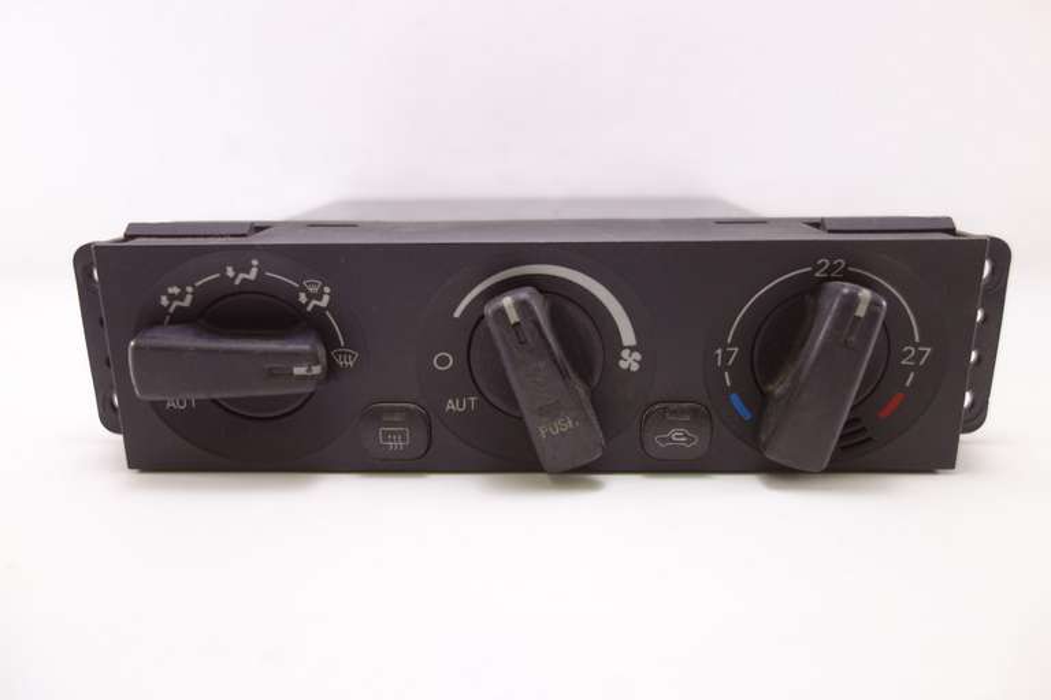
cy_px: 350
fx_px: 817
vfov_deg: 46.4
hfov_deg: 65.5
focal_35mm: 28
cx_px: 526
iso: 125
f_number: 1.8
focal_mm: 10.4
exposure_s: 1/100
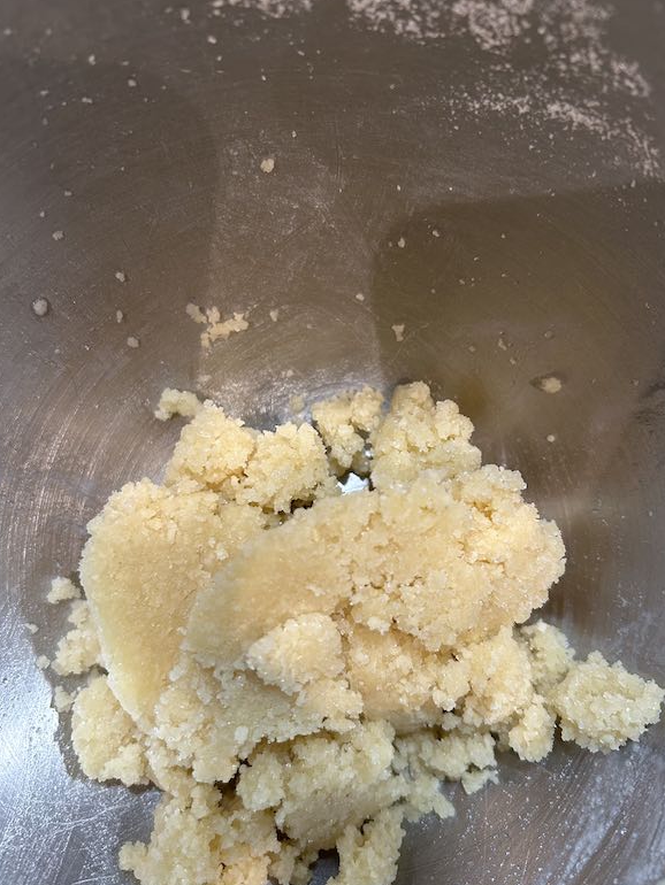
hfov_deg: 51.4
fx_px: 691
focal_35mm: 27
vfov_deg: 65.3
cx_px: 339
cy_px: 452
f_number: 1.5
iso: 125
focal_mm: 5.7
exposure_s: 1/71
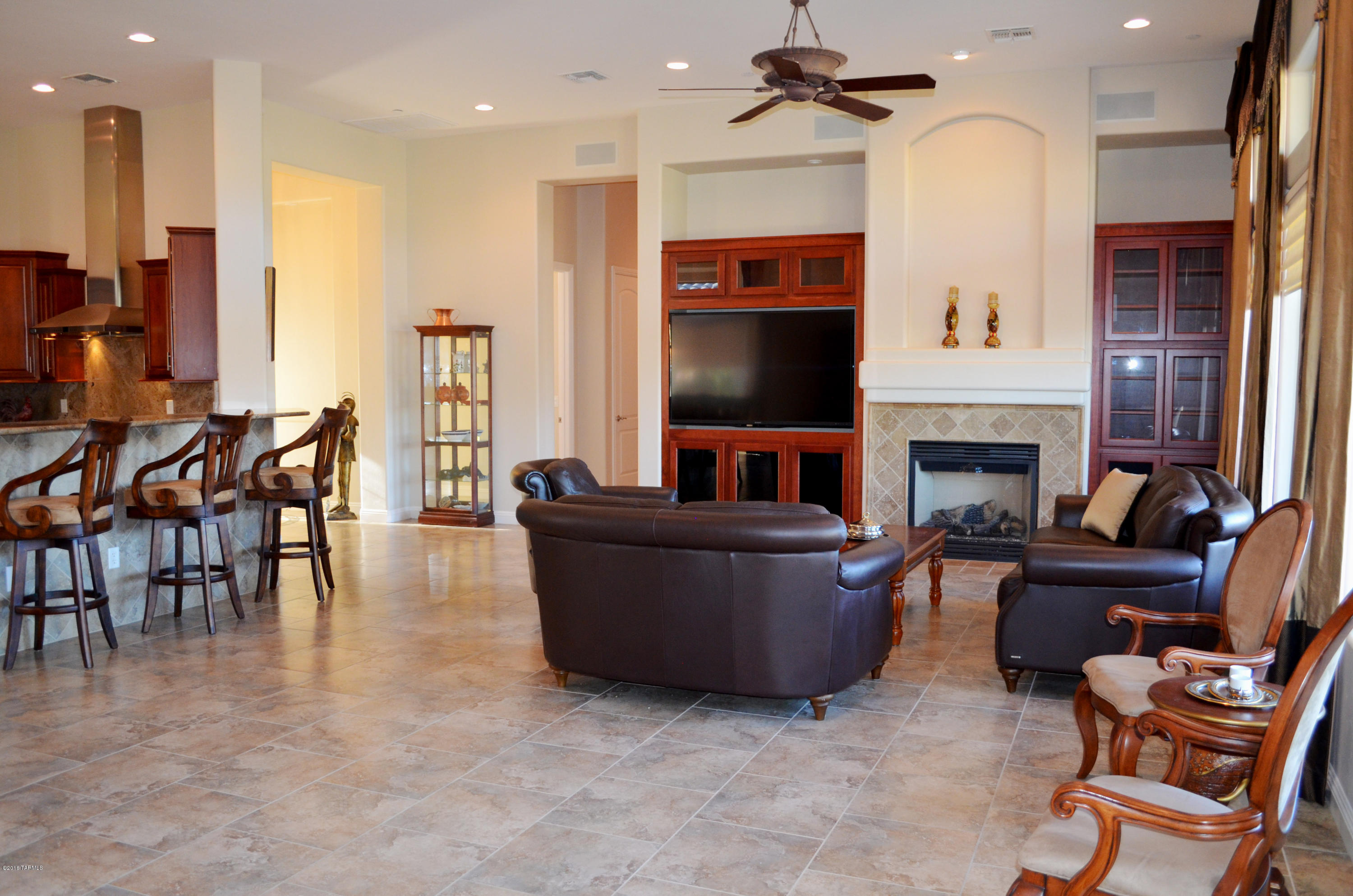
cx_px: 676
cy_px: 448
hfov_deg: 62.0
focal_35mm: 30
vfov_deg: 43.4
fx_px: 1125
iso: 900
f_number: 3.8
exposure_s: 1/60
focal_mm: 20
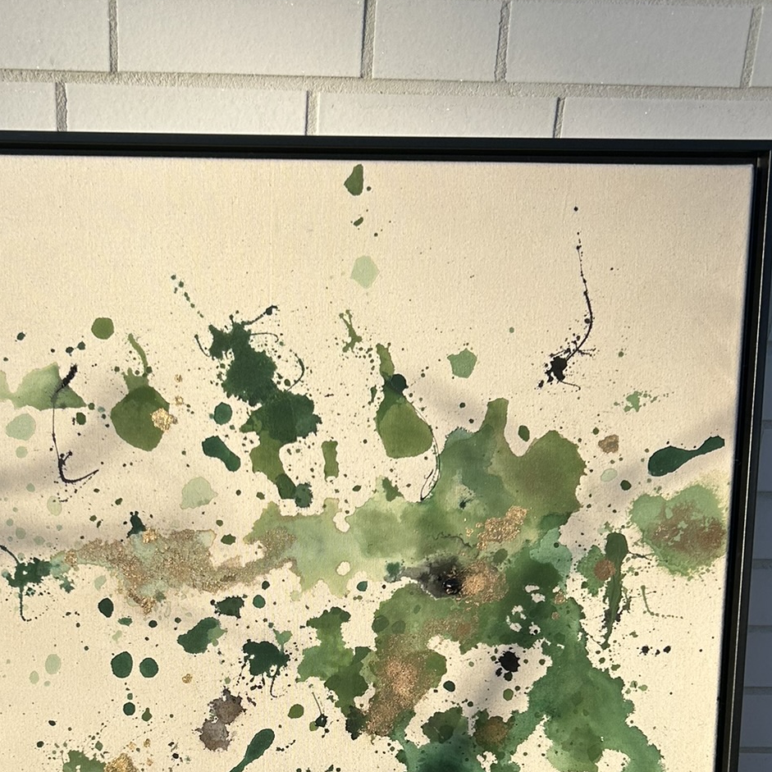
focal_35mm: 50
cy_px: 634
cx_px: 261
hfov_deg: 33.7
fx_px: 1262
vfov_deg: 32.9
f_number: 1.5
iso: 50
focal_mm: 5.7
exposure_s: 1/2994
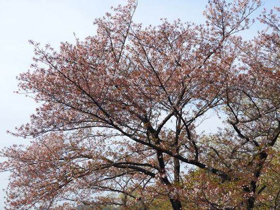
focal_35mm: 50
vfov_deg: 29.1
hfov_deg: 38.2
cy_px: 105
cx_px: 140
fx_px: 404
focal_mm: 8.9
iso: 100
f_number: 4
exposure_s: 1/800
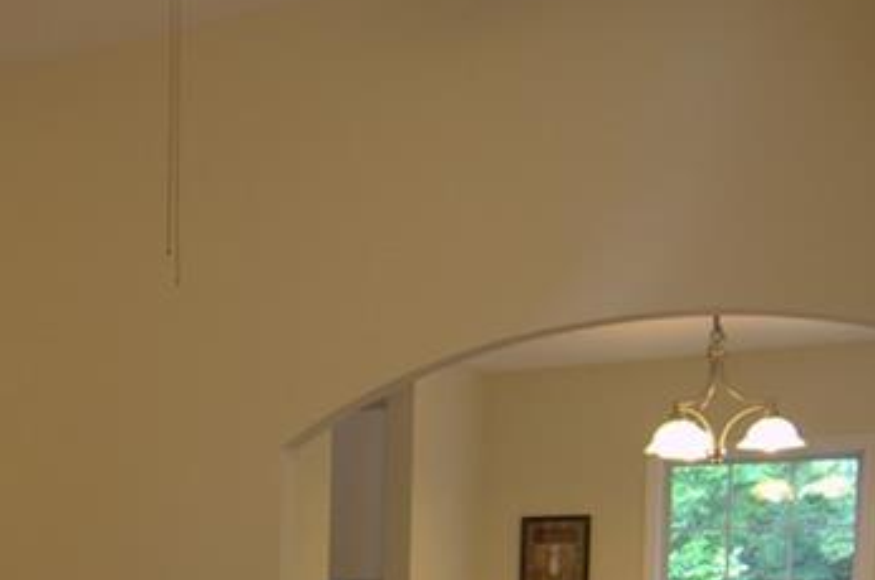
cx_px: 38
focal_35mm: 62
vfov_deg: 20.4
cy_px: 695
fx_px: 1504
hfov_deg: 30.5
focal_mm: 14
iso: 400
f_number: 4
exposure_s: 1/80
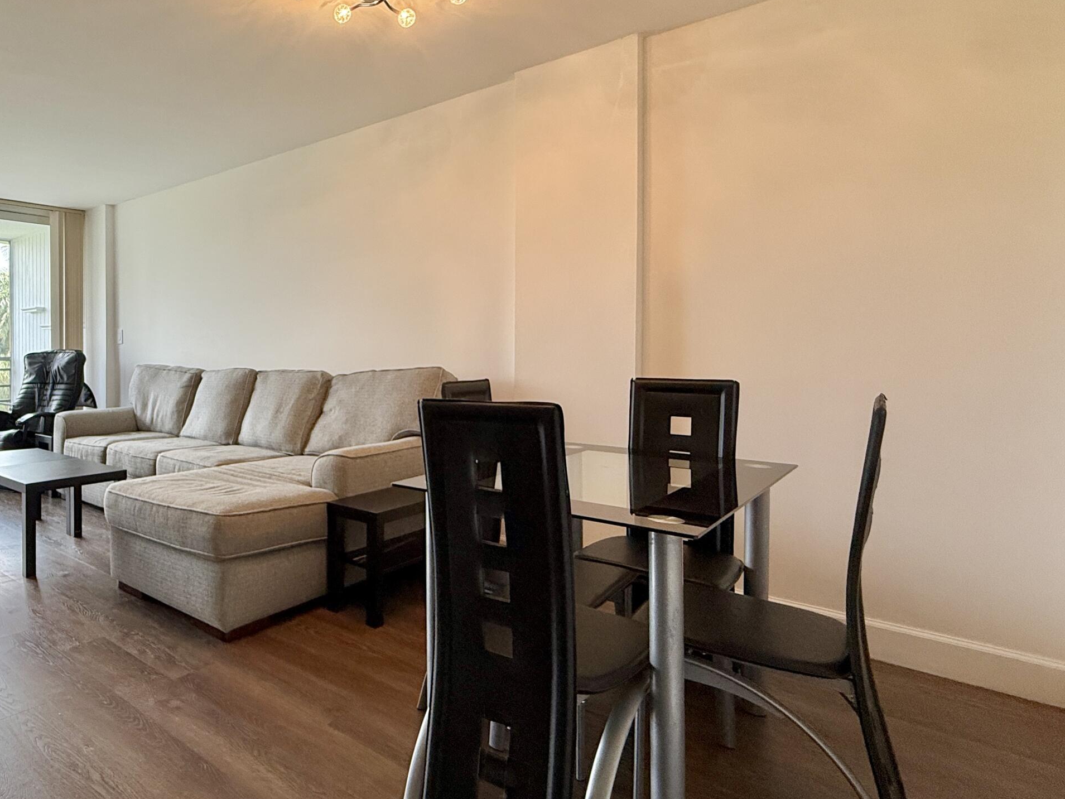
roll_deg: +0.2
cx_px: 263
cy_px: 355
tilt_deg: -0.2
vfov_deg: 60.9
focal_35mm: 22
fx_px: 677
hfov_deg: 71.1
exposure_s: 1/120
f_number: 2.2
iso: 160
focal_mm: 2.22
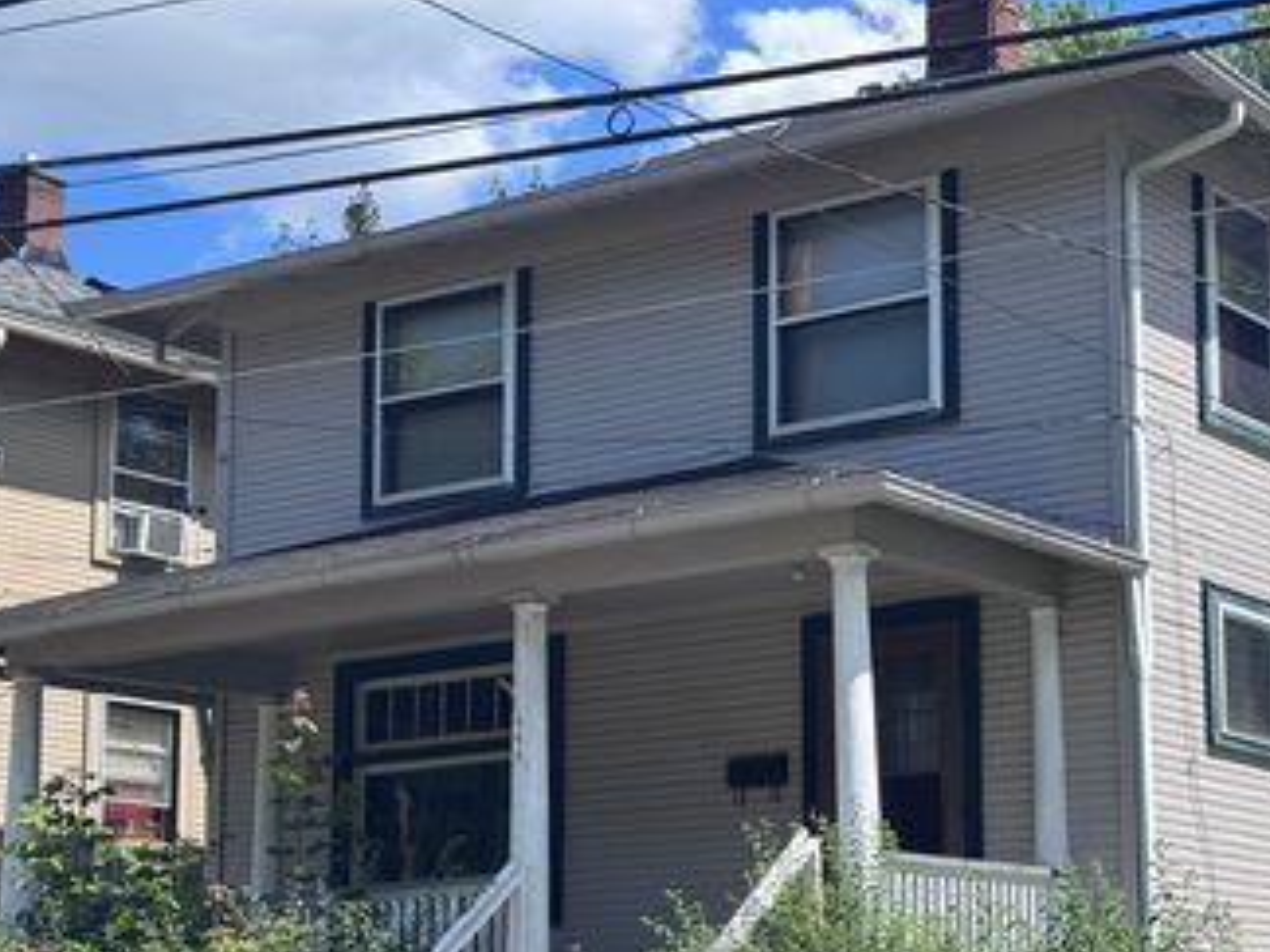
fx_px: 2715
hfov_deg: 26.2
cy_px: 660
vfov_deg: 19.8
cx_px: 831
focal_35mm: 74
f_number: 1.78
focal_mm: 6.76
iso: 64
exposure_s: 1/3610
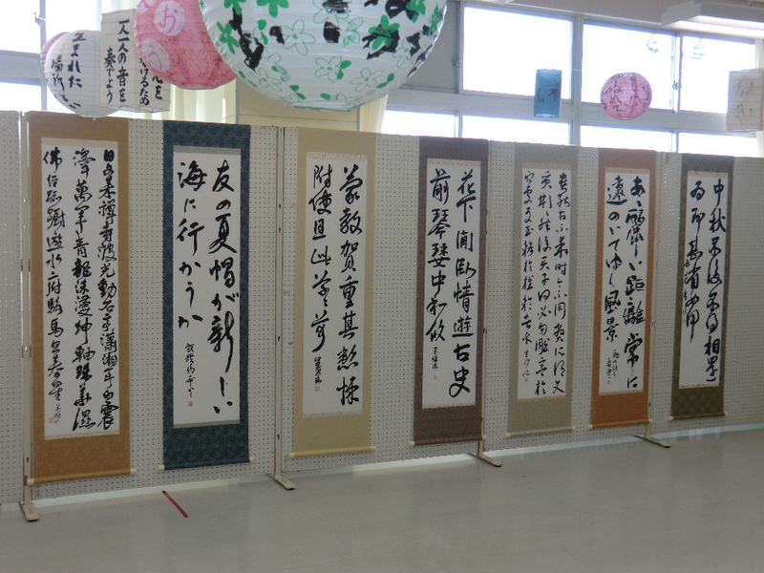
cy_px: 286
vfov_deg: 36.0
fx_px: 883
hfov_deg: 46.8
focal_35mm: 40
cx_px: 382
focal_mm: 7.1
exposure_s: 1/60
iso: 125
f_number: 3.8
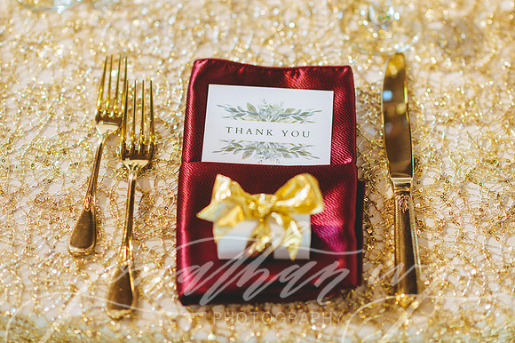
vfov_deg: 13.8
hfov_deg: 20.6
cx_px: 274
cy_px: 143
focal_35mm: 99
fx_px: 1417
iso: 640
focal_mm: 85
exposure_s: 1/100
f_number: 2
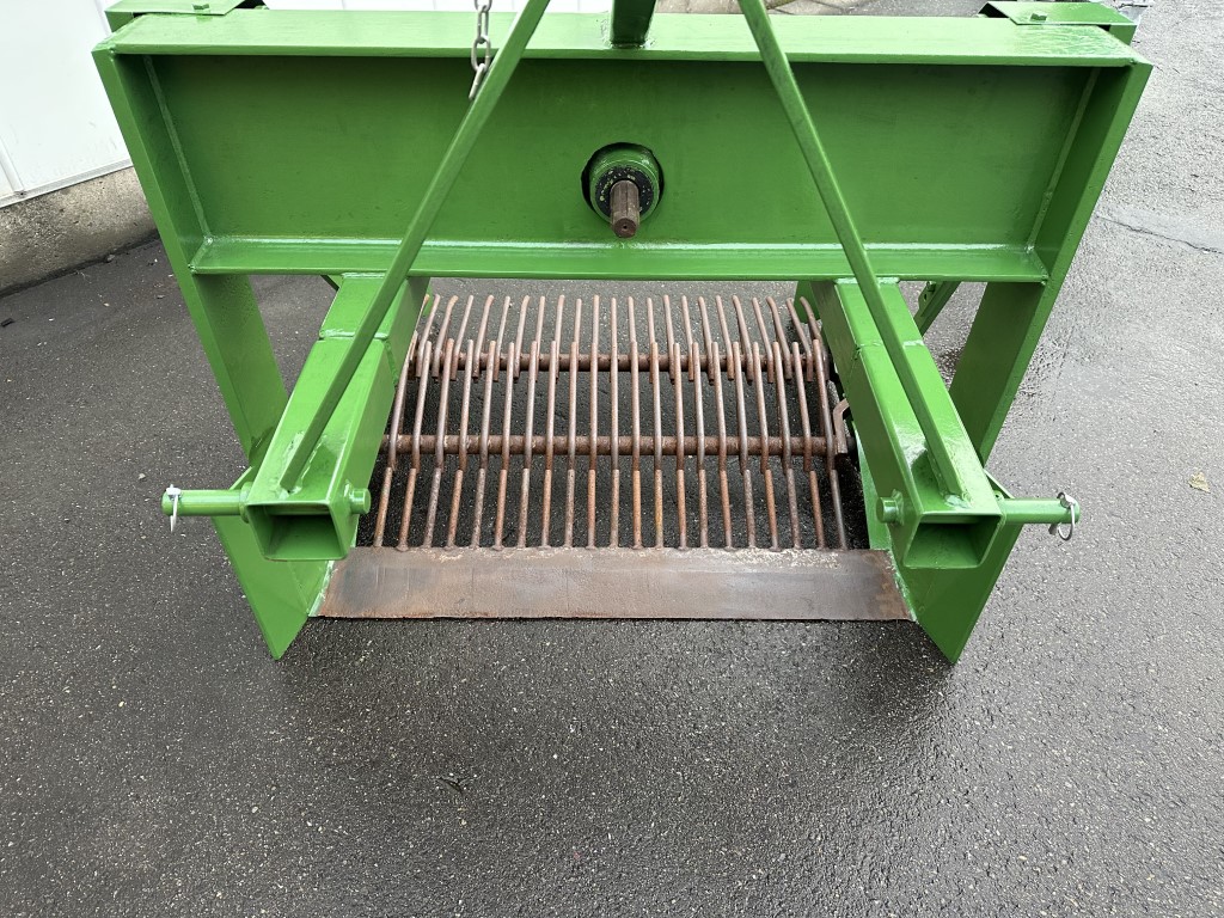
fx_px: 849
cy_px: 459
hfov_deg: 71.6
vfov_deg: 56.8
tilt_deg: -42.5
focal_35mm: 24
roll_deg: -0.9
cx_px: 612
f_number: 1.78
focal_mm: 6.86
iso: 250
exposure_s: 1/67
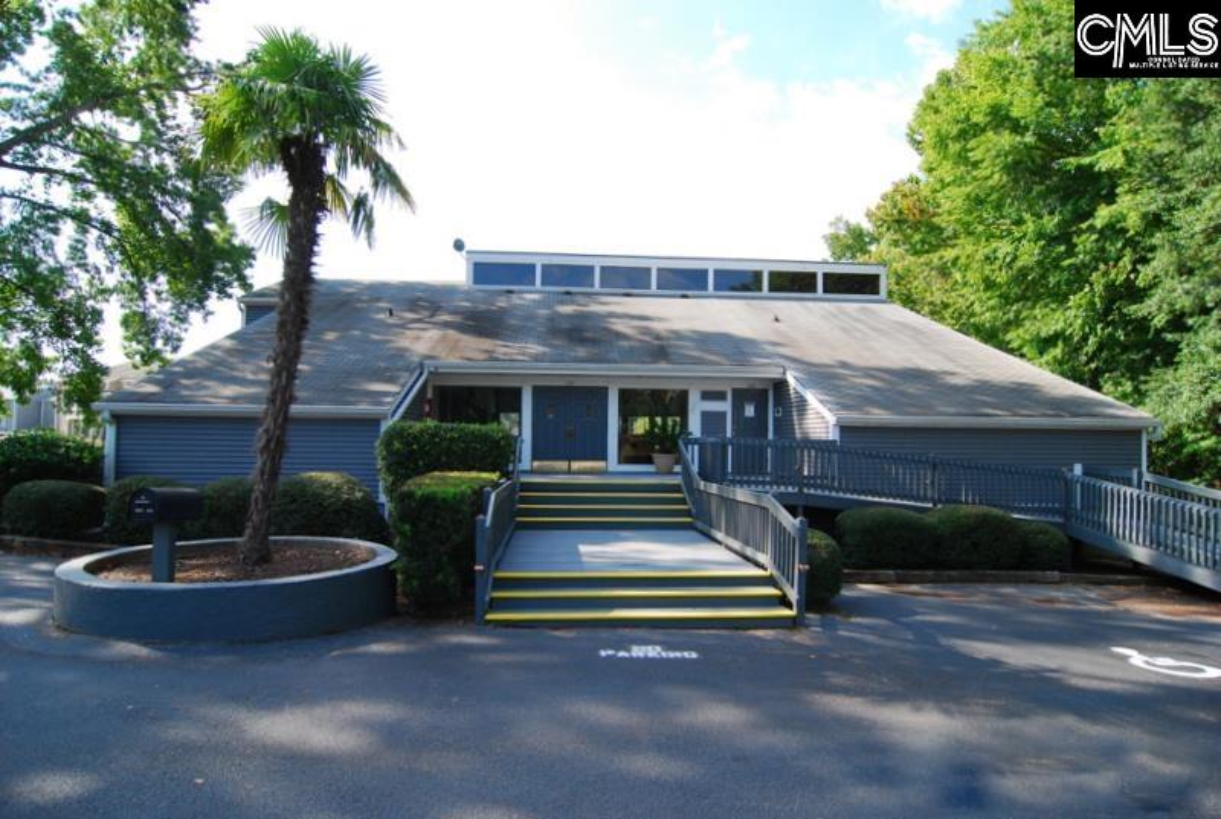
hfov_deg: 89.9
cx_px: 610
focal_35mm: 18
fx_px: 612
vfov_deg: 67.6
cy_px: 410
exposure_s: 1/800
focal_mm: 12
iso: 400
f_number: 4.5
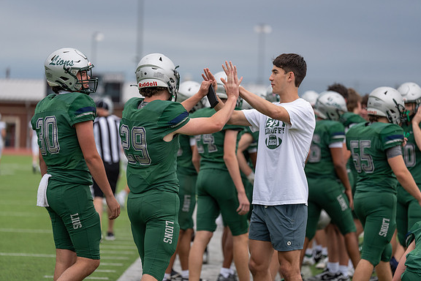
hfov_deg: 13.7
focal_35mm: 150
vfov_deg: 9.1
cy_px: 140
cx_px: 211
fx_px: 1754
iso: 250
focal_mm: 149
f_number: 2.8
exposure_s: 1/1250
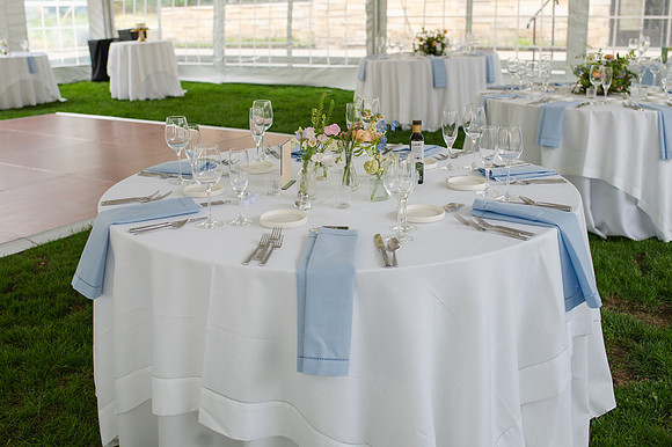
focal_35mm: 41
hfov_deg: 47.6
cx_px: 321
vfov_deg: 32.7
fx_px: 762
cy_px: 191
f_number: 3.2
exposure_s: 1/250
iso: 160
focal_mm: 35
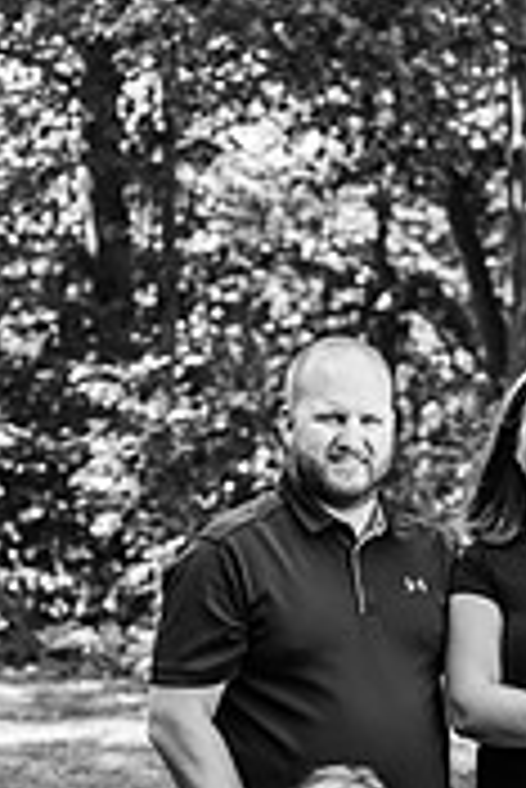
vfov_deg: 16.8
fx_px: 2646
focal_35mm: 121
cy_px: 648
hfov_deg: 11.3
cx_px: 477
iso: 640
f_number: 2.8
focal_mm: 47
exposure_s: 1/640
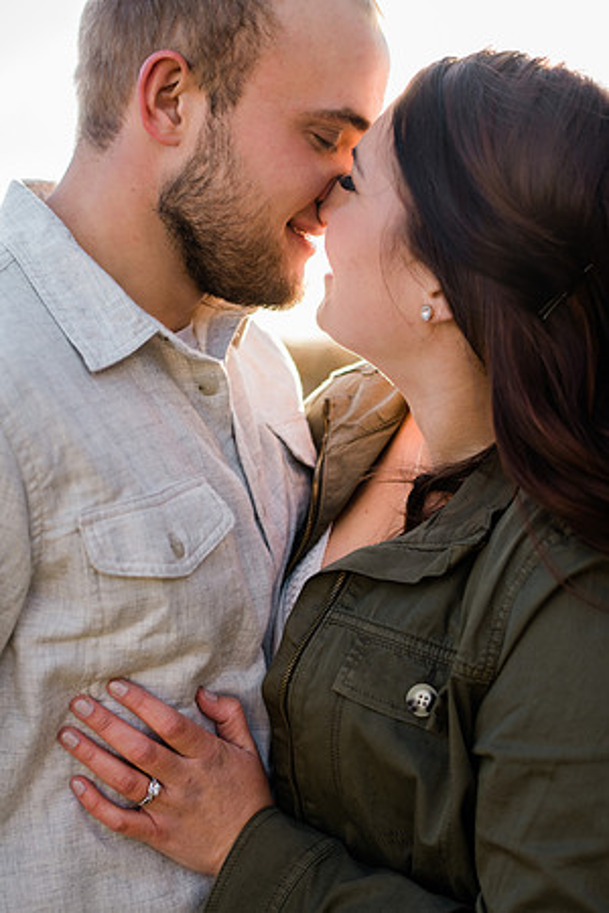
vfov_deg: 34.5
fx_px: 1472
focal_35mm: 58
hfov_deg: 23.4
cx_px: 304
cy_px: 456
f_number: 3.2
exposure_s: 1/640
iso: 200
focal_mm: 58
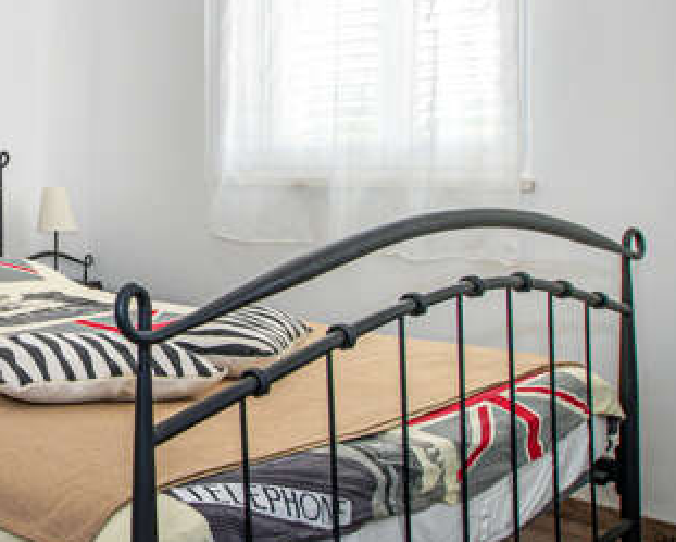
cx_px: -109
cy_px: 186
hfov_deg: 34.7
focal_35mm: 44
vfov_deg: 33.9
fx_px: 881
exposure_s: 1/30
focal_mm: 19
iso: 100
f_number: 7.1
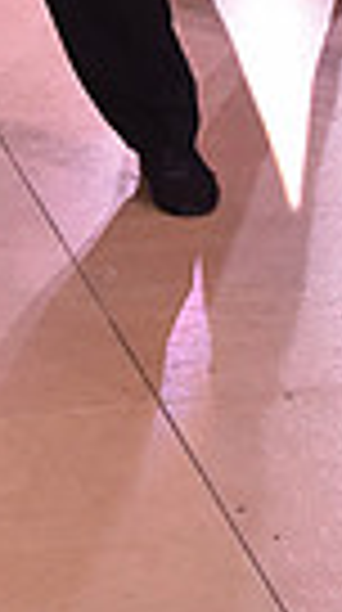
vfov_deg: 11.8
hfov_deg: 7.1
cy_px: -436
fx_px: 2754
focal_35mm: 170
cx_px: 412
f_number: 7.1
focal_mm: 38
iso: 2500
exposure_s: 1/320
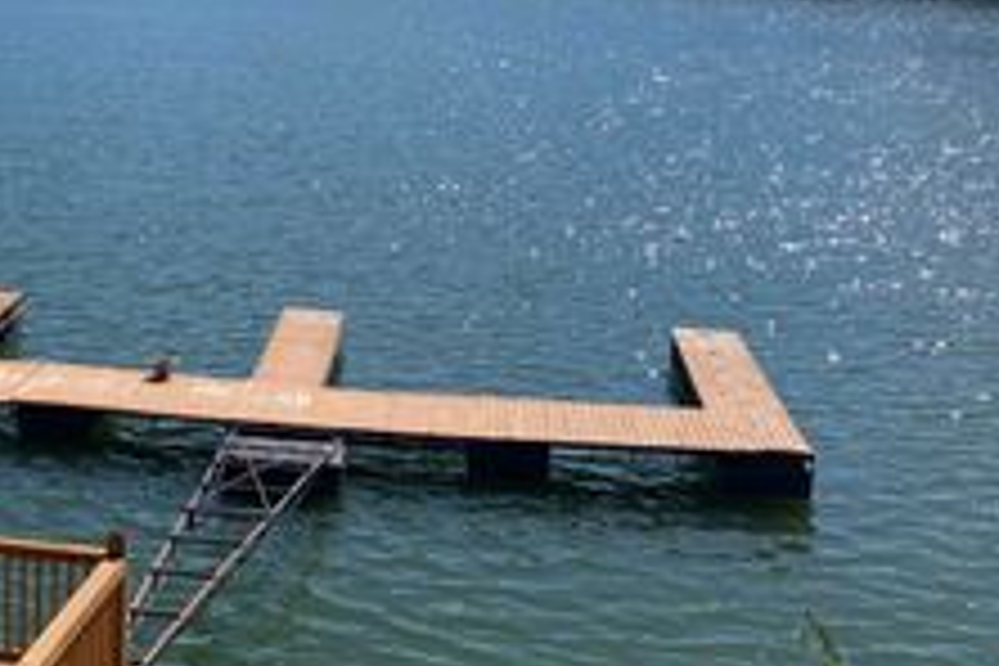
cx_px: -32
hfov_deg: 30.3
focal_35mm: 61
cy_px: 119
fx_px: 1693
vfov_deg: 21.9
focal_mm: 4.25
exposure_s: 1/2545
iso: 25
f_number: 1.8
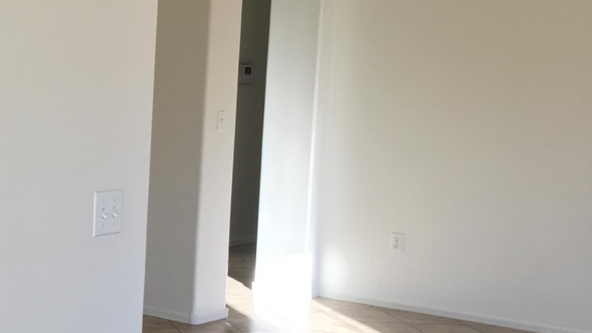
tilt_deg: -4.4
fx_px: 1319
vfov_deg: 14.4
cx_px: -184
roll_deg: -2.1
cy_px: 187
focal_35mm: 84
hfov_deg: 22.5
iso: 32
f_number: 2.2
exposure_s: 1/60
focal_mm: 4.15
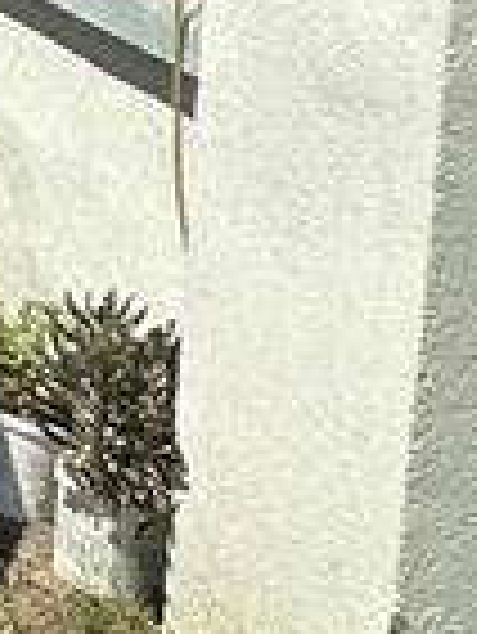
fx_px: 1394
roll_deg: -1.4
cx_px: -716
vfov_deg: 23.3
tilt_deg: -3.9
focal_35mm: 76
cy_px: -139
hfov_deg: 13.4
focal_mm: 2.22
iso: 50
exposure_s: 1/1473
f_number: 2.2
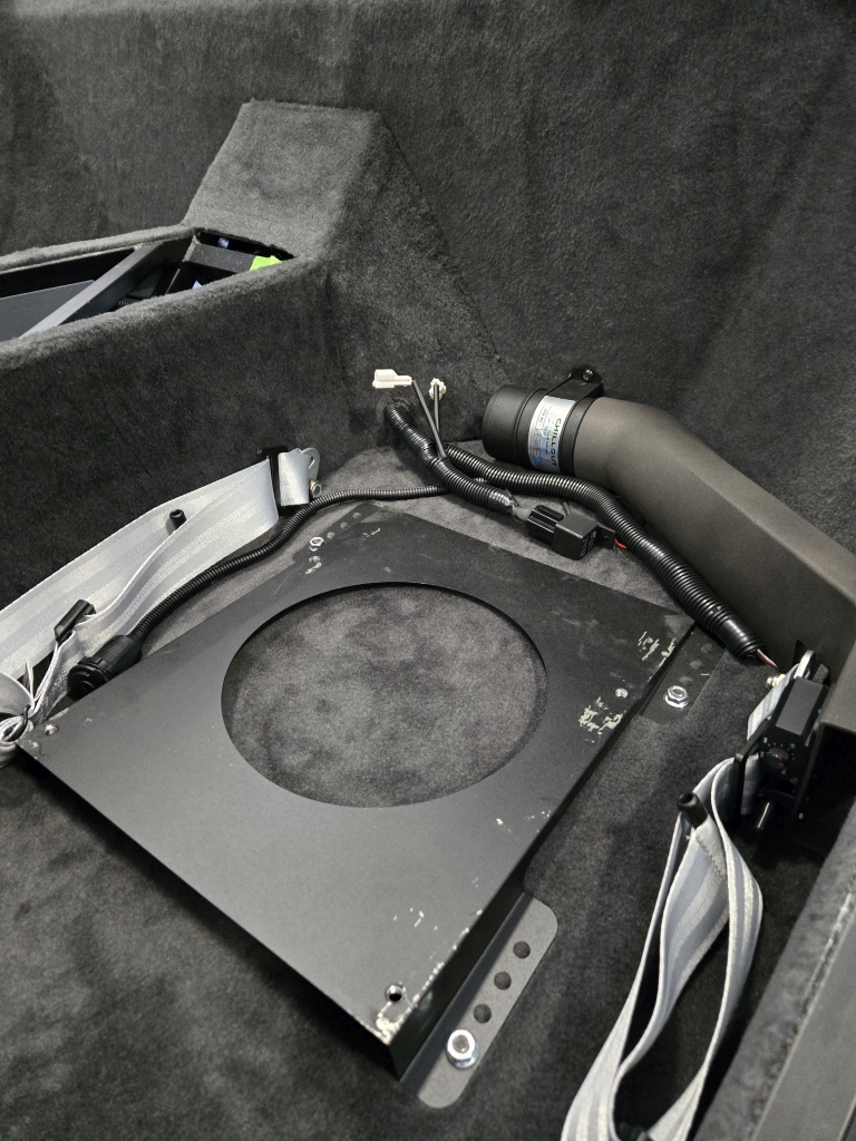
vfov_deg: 73.9
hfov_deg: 58.9
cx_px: 428
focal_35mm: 23
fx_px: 758
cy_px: 570
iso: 2000
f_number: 1.8
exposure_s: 1/60
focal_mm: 5.4
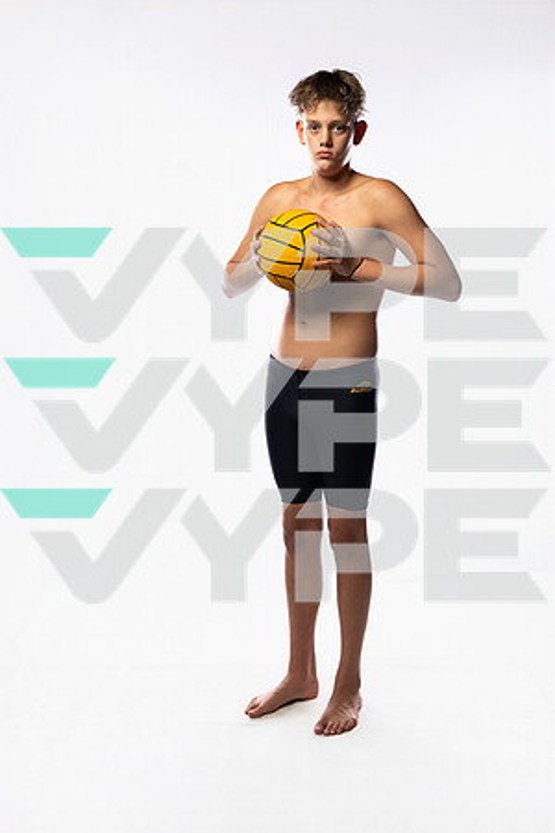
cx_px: 278
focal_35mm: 41
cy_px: 416
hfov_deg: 32.6
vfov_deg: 47.4
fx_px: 948
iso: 640
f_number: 5.6
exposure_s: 1/250
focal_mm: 41
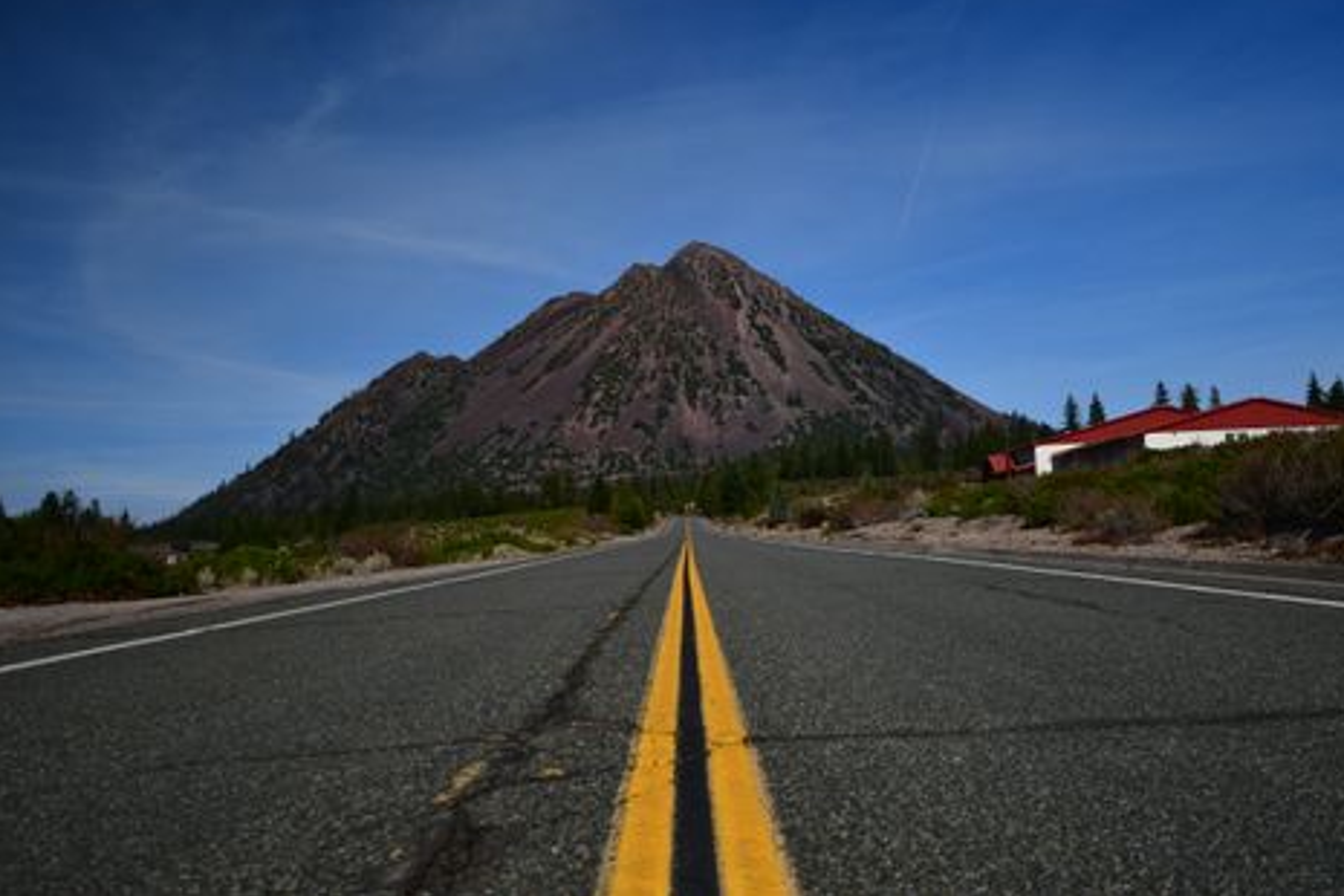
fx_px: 1232
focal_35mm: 33
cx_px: 711
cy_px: 409
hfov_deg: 57.2
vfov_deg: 39.9
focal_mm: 20
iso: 64
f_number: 3.5
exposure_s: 1/1600
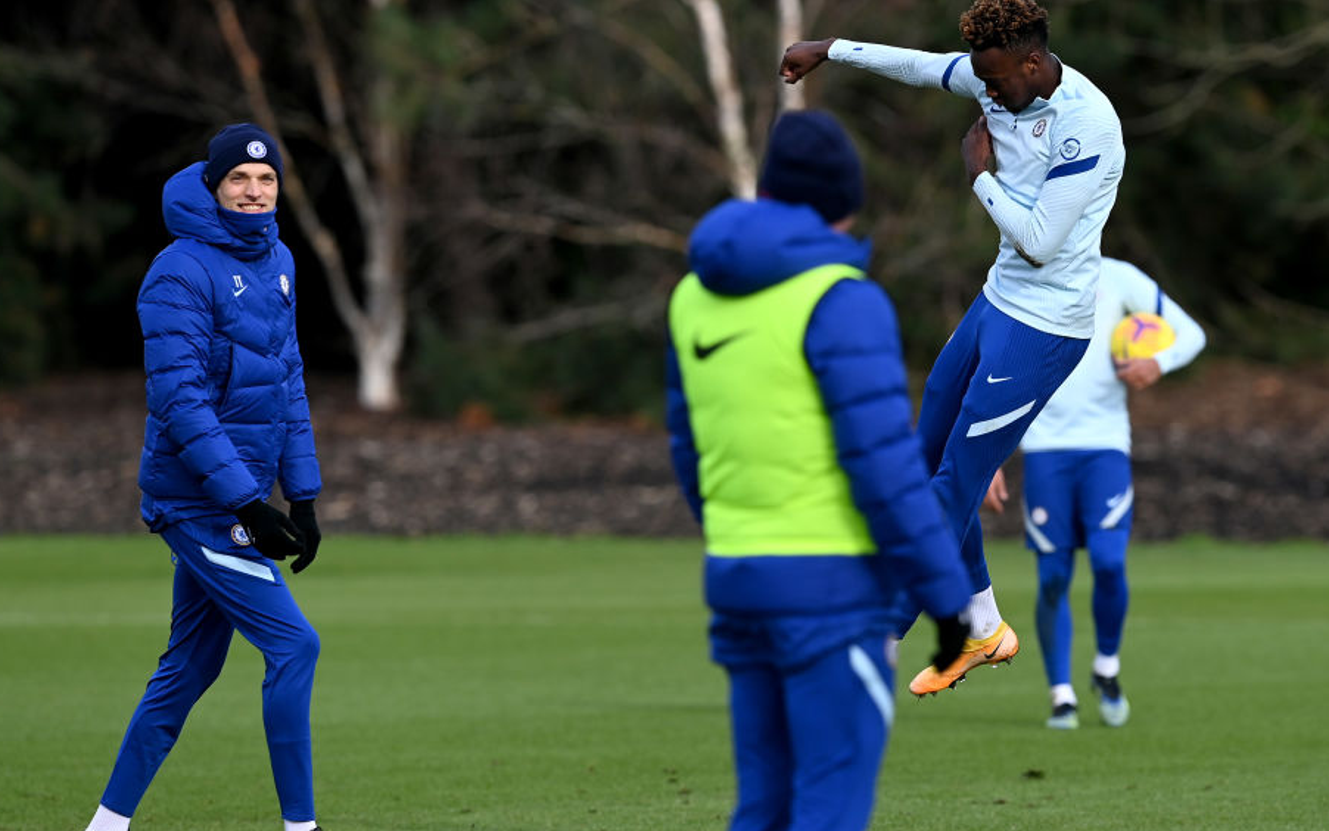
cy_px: 419
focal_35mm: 463
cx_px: 687
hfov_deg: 4.5
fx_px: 16772
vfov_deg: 2.8
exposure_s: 1/1600
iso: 400
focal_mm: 400
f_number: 4.5
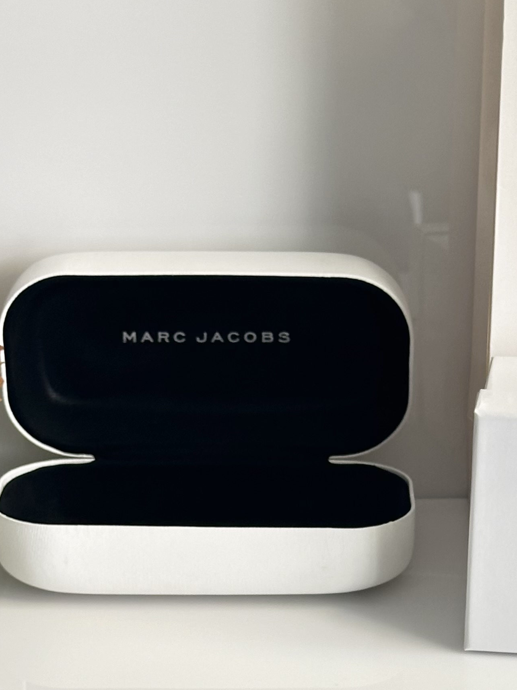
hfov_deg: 13.1
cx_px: 335
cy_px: 674
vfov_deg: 17.1
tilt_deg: -27.1
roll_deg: +0.7
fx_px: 2250
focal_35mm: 113
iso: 80
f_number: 1.78
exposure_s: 1/75
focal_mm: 6.86
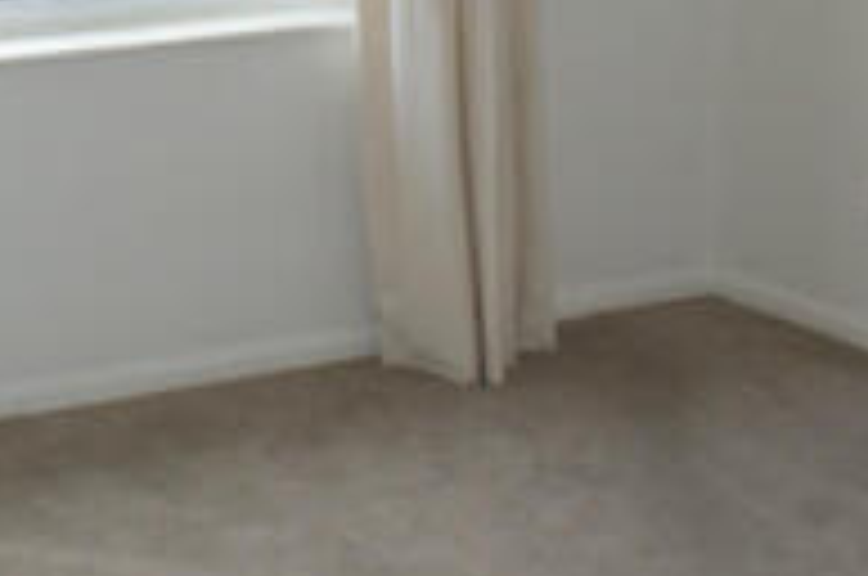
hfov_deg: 22.0
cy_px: -68
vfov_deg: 14.4
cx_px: 238
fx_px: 2215
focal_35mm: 92
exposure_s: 1/160
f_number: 4
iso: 320
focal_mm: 18
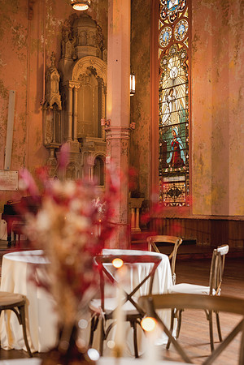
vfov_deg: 39.6
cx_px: 122
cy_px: 182
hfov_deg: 27.0
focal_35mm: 50
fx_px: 508
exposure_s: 1/80
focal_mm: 50
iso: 400
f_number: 2.8
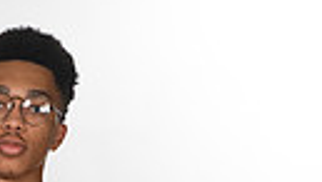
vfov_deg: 5.4
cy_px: 546
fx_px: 1813
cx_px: -45
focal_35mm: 212
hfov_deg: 10.0
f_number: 7.1
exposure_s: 1/320
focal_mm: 58
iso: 800
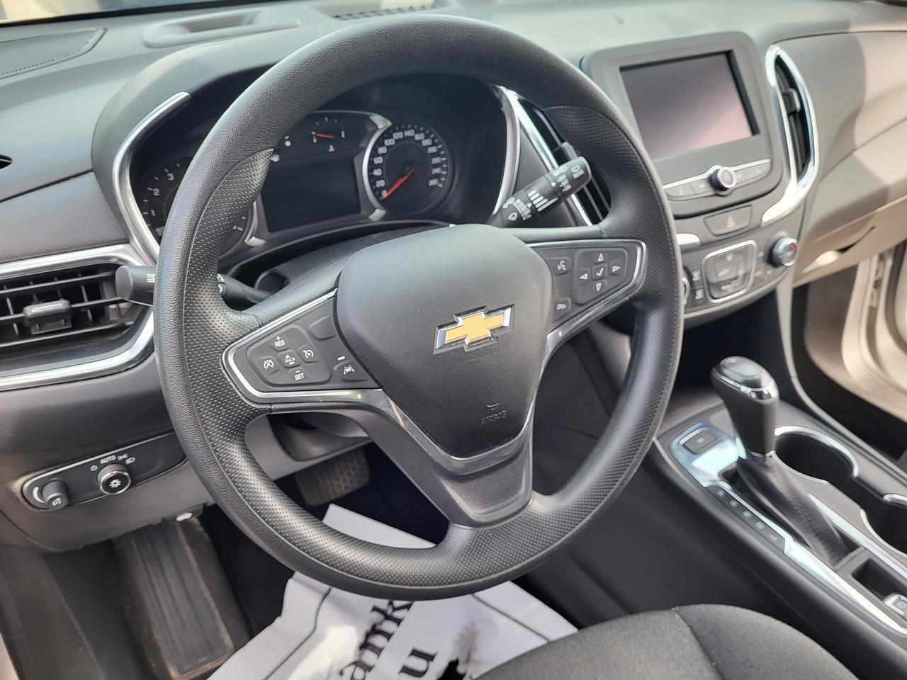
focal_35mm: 26
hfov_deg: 67.3
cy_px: 340
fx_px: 681
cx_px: 454
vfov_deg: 53.1
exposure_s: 1/120
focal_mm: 5.4
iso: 64
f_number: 1.8
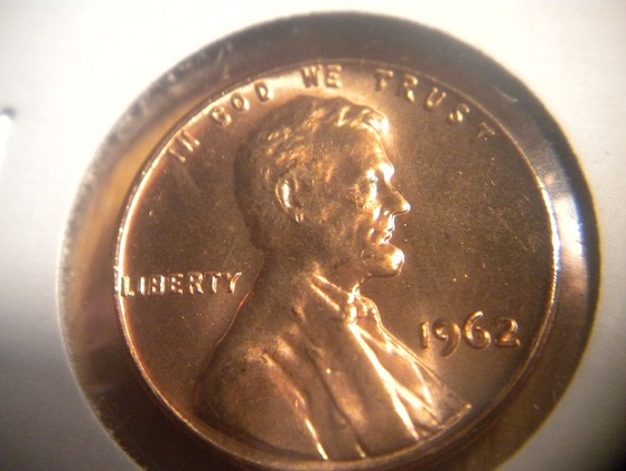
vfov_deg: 40.7
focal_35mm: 35
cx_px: 313
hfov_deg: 52.6
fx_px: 633
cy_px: 236
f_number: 3.1
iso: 400
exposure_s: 1/25.7
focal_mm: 6.3
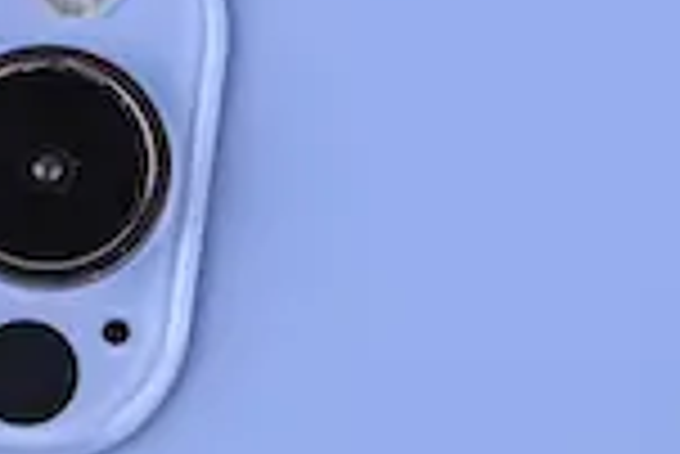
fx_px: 7525
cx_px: 387
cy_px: 937
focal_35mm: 398
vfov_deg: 3.4
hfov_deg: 5.2
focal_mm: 50
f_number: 9
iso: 100
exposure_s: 1/100
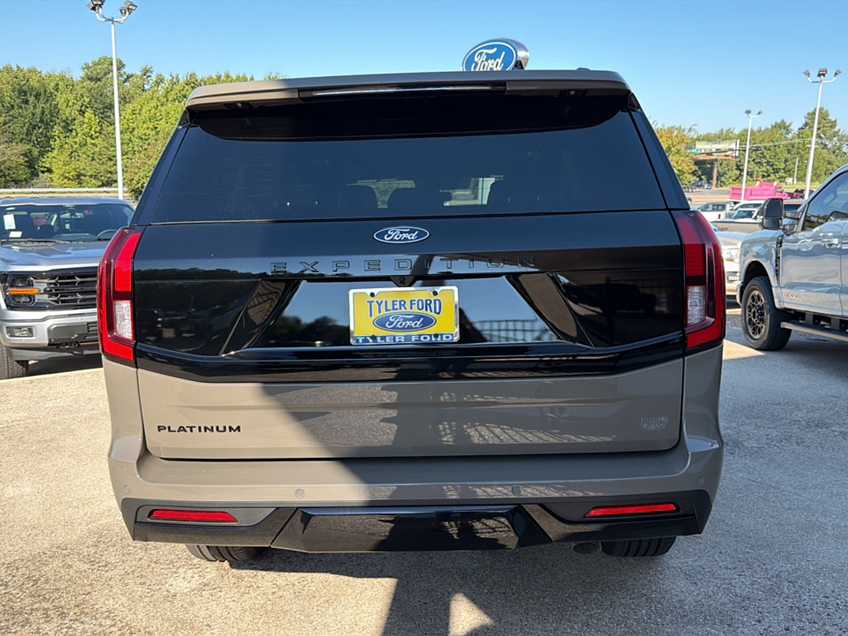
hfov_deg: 69.4
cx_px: 424
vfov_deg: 54.9
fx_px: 612
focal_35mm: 25
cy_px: 318
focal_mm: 6.76
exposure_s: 1/1361
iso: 80
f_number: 1.78
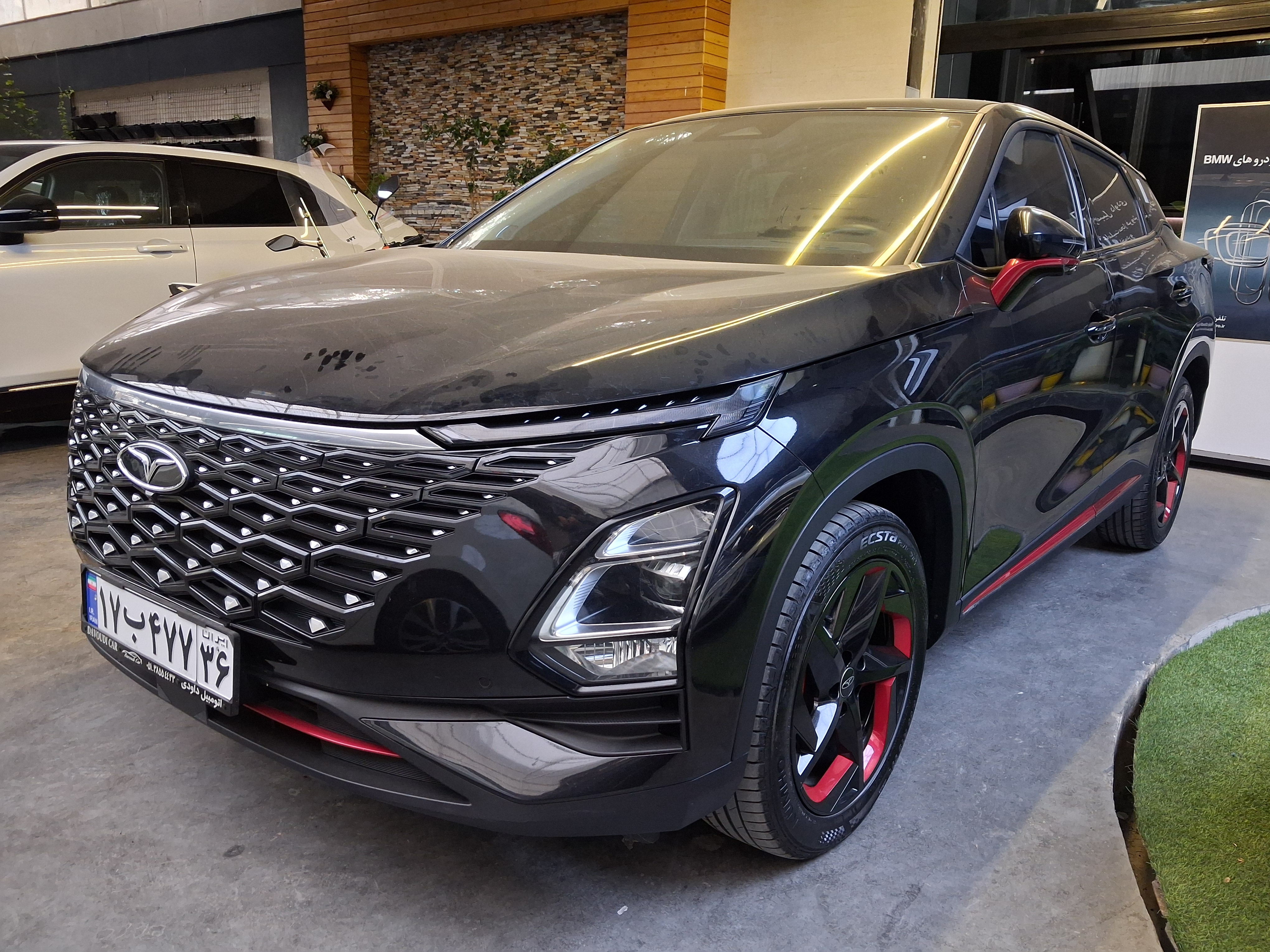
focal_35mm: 27
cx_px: 635
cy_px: 476
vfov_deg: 51.4
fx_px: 991
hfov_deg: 65.3
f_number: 1.8
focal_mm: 4
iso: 400
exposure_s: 1/100
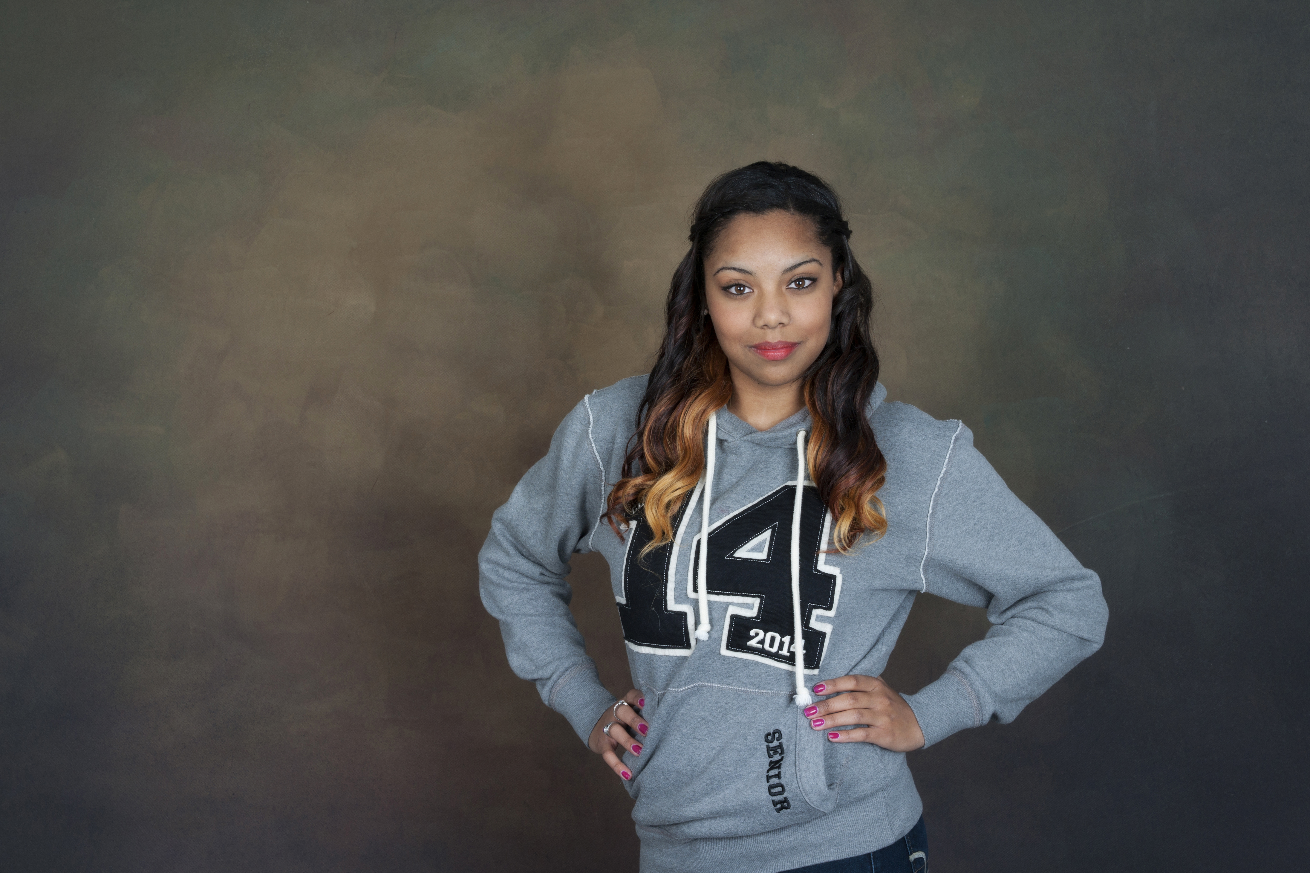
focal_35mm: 50
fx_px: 1819
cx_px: 655
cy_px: 436
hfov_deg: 39.6
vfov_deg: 27.0
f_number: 10
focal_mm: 50
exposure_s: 1/60
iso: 160
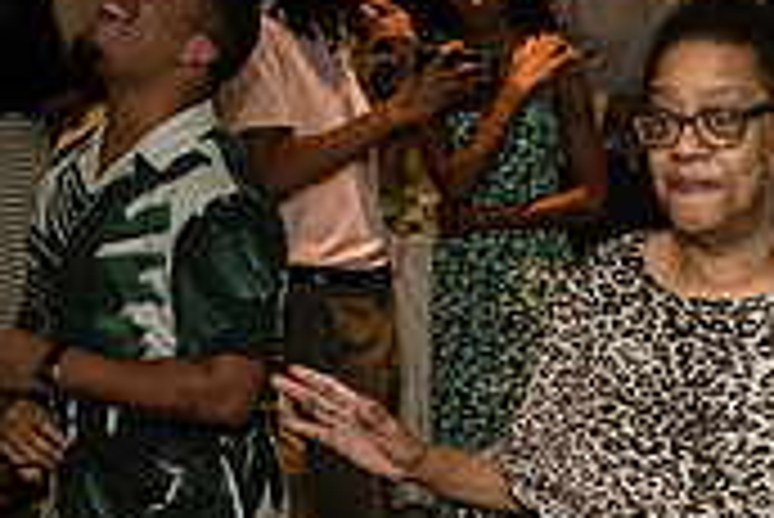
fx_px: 2302
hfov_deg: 18.3
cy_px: 633
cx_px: 860
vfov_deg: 12.5
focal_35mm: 107
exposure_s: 1/160
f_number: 3.5
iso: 1600
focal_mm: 28
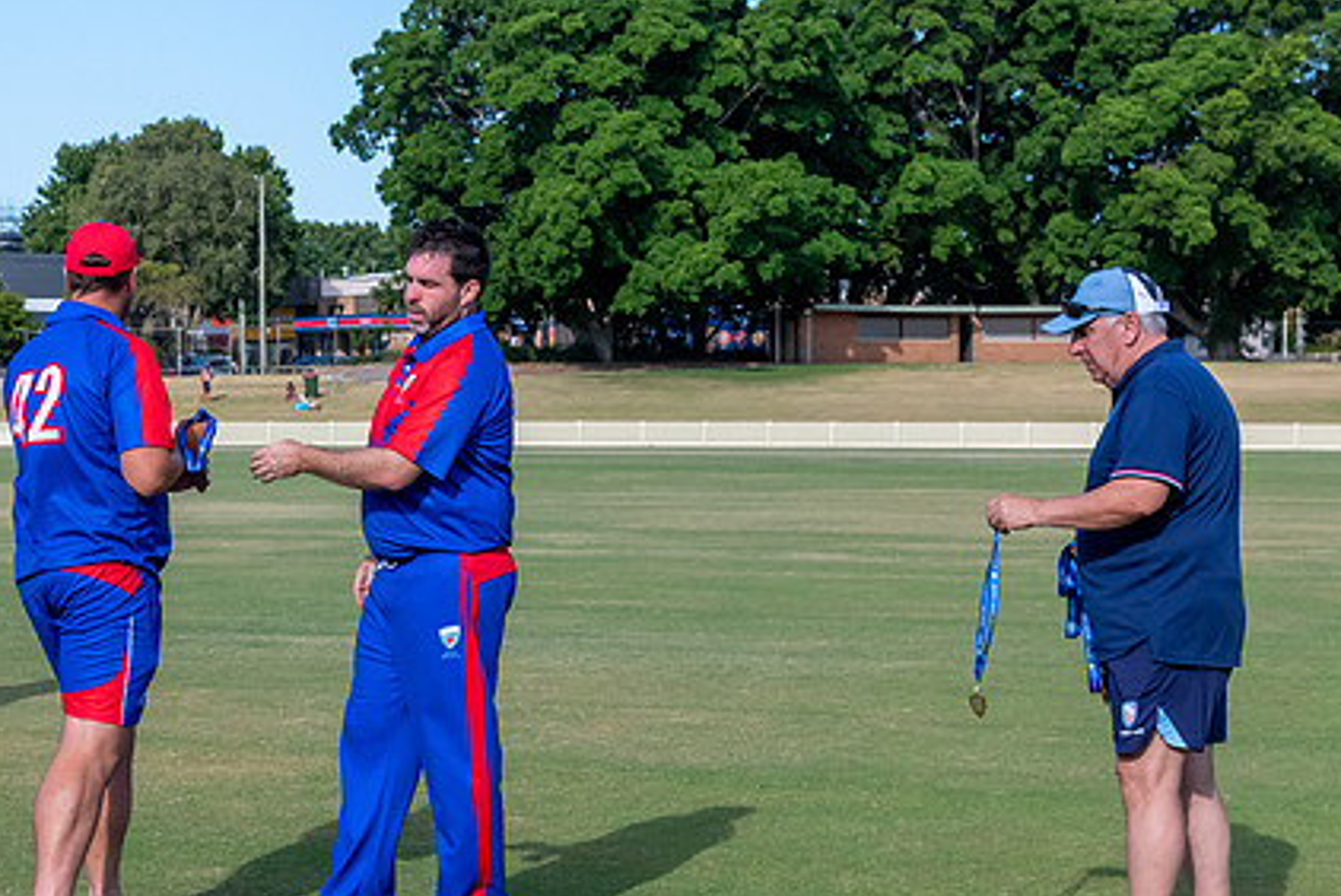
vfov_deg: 15.6
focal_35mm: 88
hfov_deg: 22.9
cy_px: 505
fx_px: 3280
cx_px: 317
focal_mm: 40
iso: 640
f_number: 8
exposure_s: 1/2000
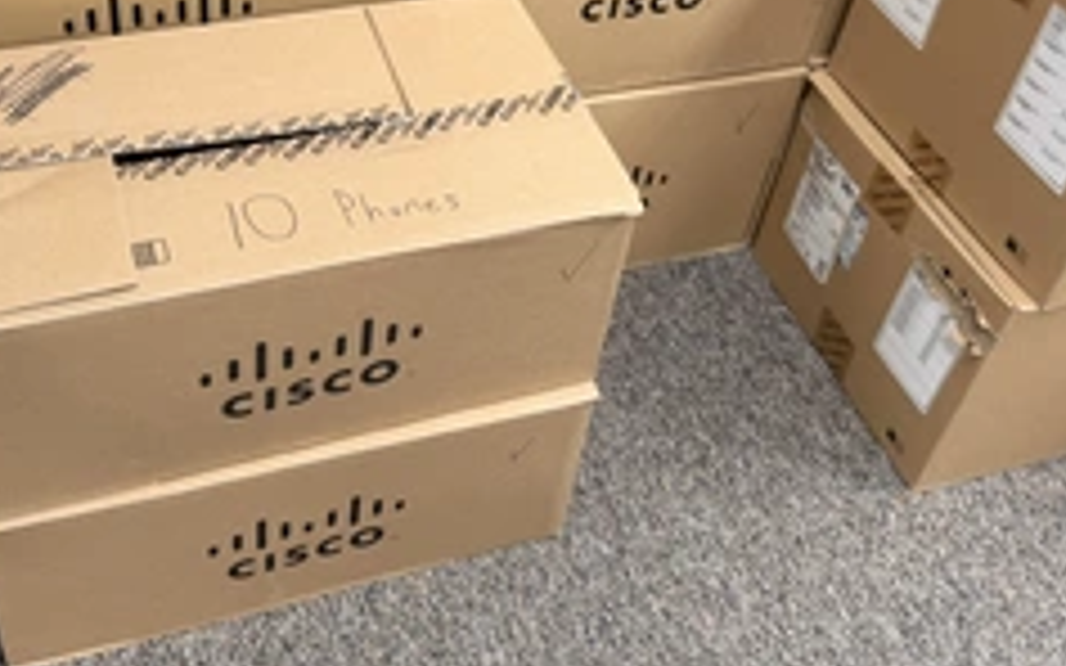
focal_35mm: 43
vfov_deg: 28.9
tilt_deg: -40.3
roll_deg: -2.6
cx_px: 436
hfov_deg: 46.0
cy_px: 99
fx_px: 1249
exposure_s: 1/60
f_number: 1.78
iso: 125
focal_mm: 6.76
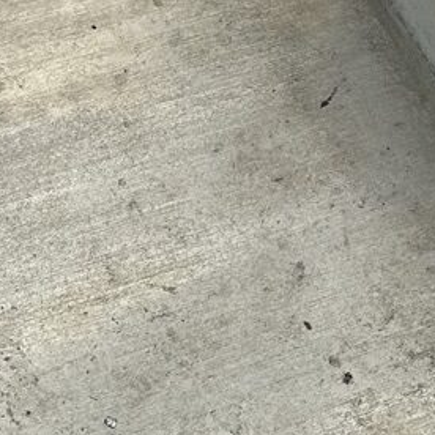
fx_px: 1749
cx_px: 77
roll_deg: +3.8
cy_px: -430
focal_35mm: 123
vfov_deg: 12.5
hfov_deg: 14.1
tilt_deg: -30.9
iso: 80
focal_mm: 6.86
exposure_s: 1/4545
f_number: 1.78
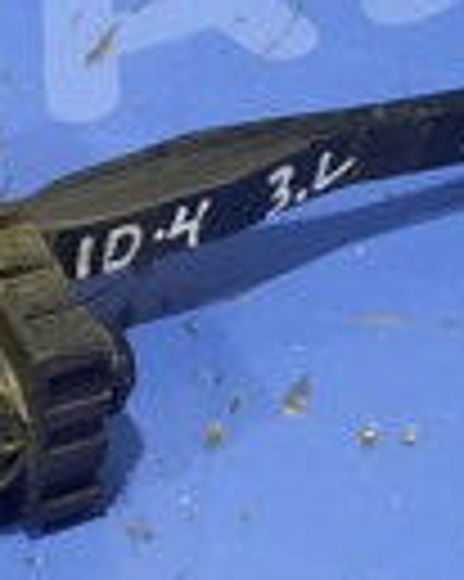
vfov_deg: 15.9
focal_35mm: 121
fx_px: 2080
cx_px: 54
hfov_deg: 12.6
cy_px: 306
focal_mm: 4.6
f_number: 2
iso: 400
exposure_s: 1/33
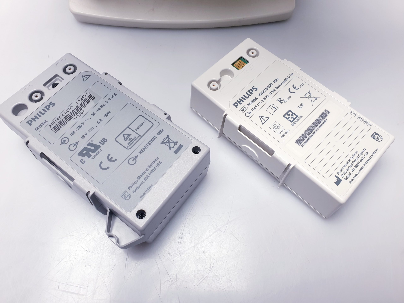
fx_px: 303
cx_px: 202
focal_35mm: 26
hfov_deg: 67.3
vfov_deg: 53.1
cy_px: 152
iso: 80
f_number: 2.4
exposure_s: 1/100
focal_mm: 4.3
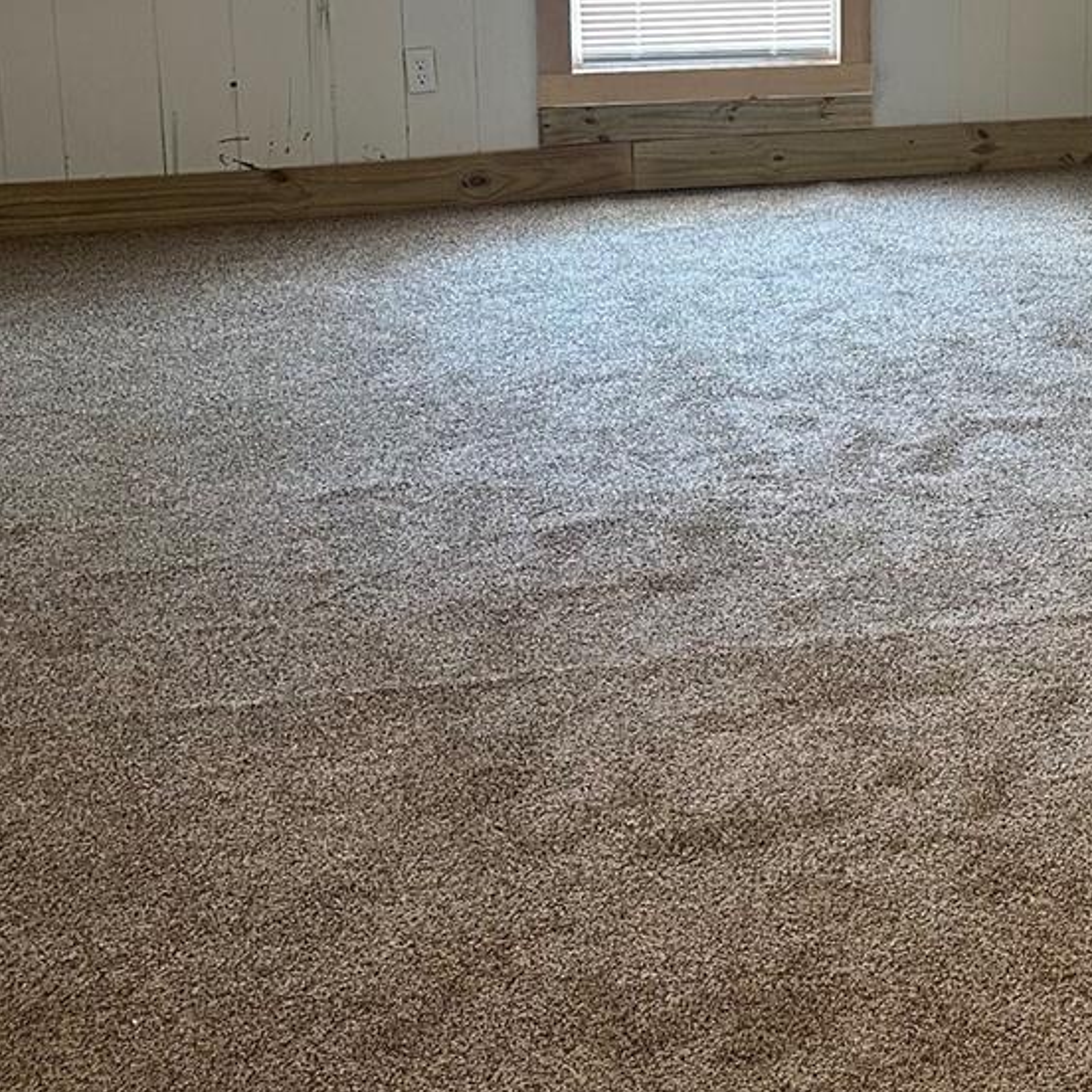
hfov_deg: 28.0
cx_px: 979
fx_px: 2106
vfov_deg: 27.7
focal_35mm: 59
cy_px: 61
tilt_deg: -10.2
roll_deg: -1.5
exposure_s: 1/60
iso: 250
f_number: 1.78
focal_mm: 6.86
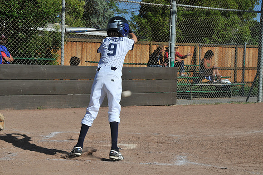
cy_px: 88
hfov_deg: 24.6
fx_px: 602
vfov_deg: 16.5
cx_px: 132
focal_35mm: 82
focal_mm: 55
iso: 200
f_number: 11
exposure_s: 1/250
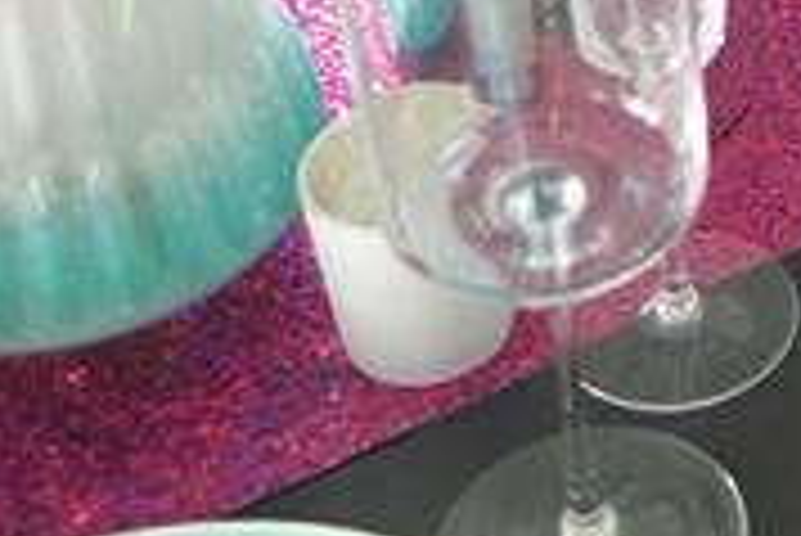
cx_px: 950
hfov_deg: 17.3
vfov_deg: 11.4
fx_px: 2516
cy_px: -363
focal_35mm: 113
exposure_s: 1/12
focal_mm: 20.5
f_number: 3.2
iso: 200
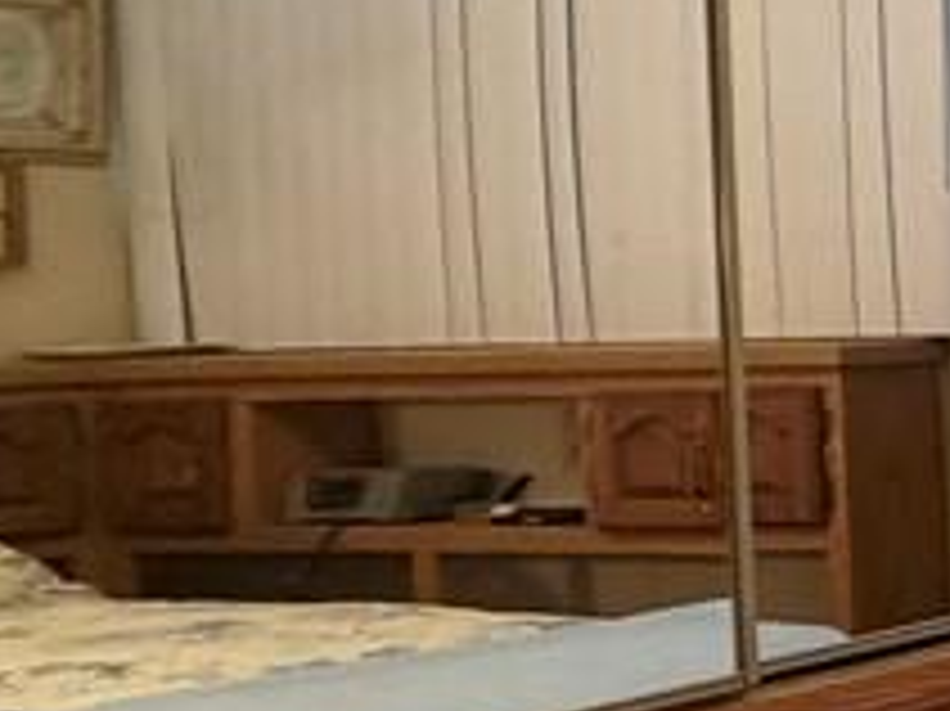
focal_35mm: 68
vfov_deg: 21.6
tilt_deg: -1.6
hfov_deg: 15.7
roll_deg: +2.7
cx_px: 2220
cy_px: 338
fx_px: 1865
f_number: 2.2
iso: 320
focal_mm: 2.22
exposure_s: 1/60
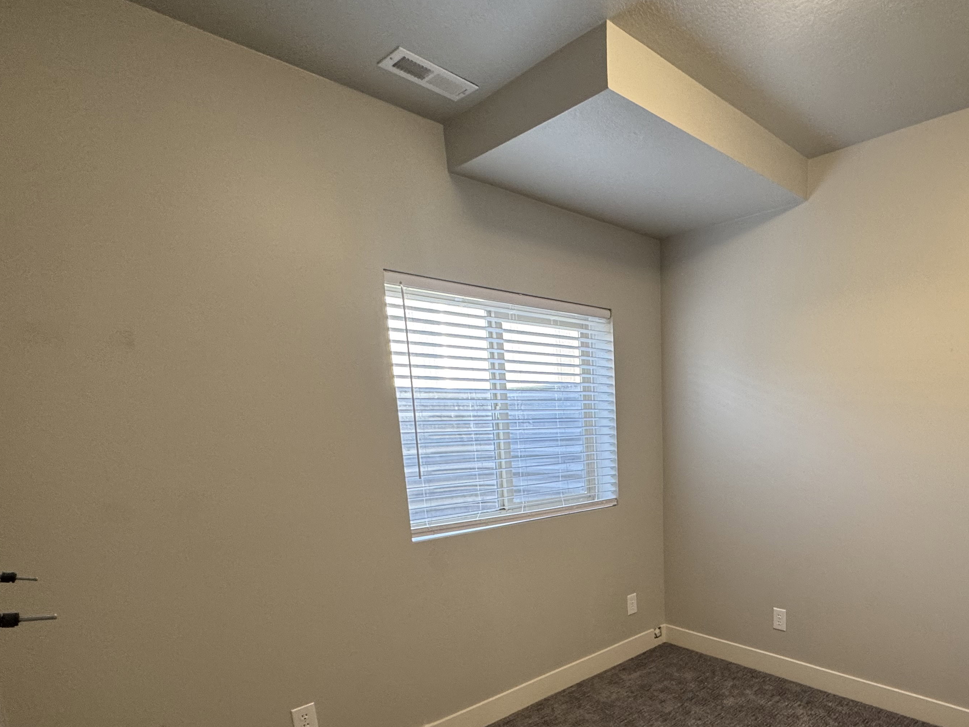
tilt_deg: -10.7
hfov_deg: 75.7
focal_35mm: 21
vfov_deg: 60.5
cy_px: 530
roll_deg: +0.8
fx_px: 588
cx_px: 671
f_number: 2.2
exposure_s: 1/60
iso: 160
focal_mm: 2.22
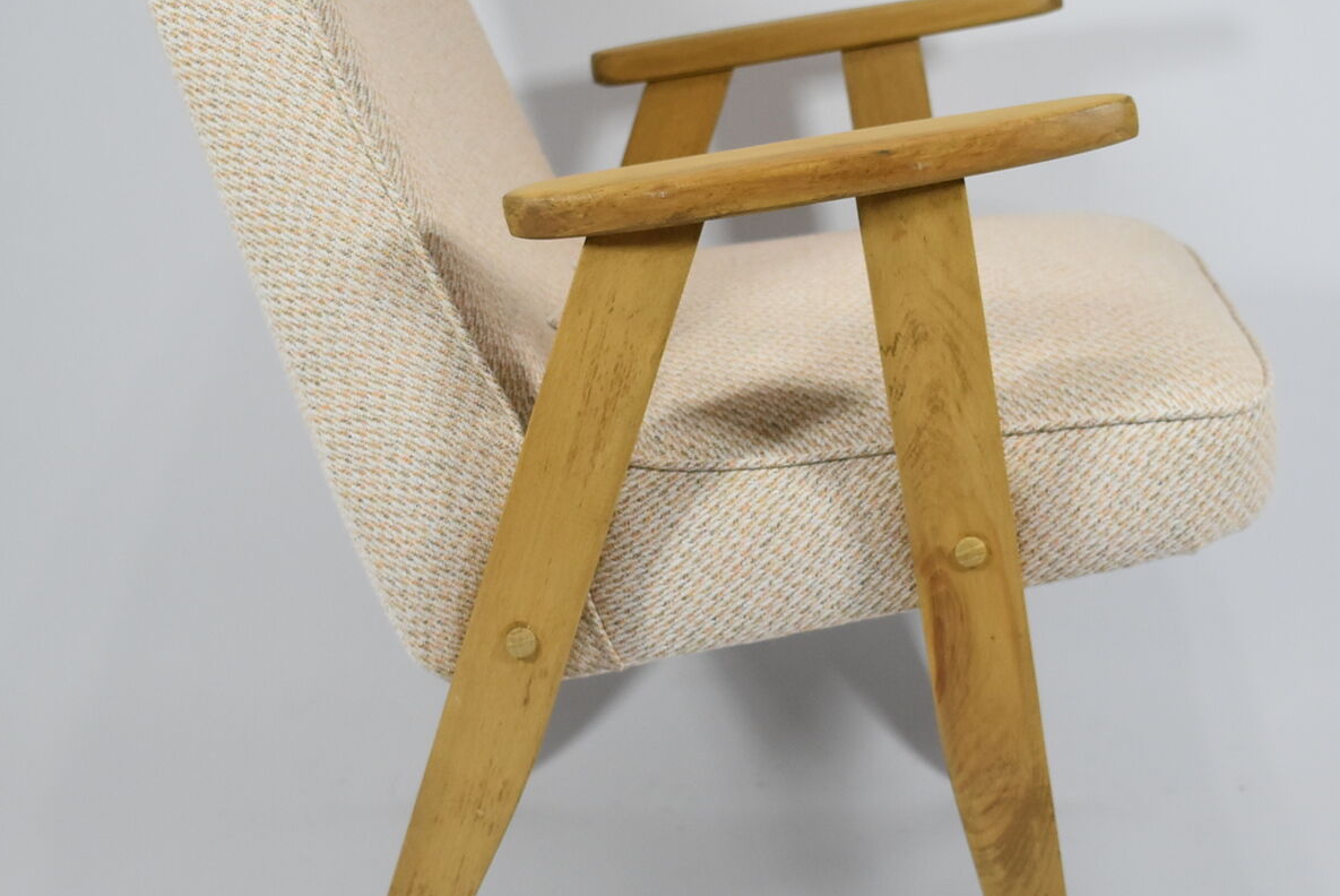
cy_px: 484
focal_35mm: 81
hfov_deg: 25.0
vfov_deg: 16.9
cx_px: 706
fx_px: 3017
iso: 800
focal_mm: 32
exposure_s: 1/125
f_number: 4.5
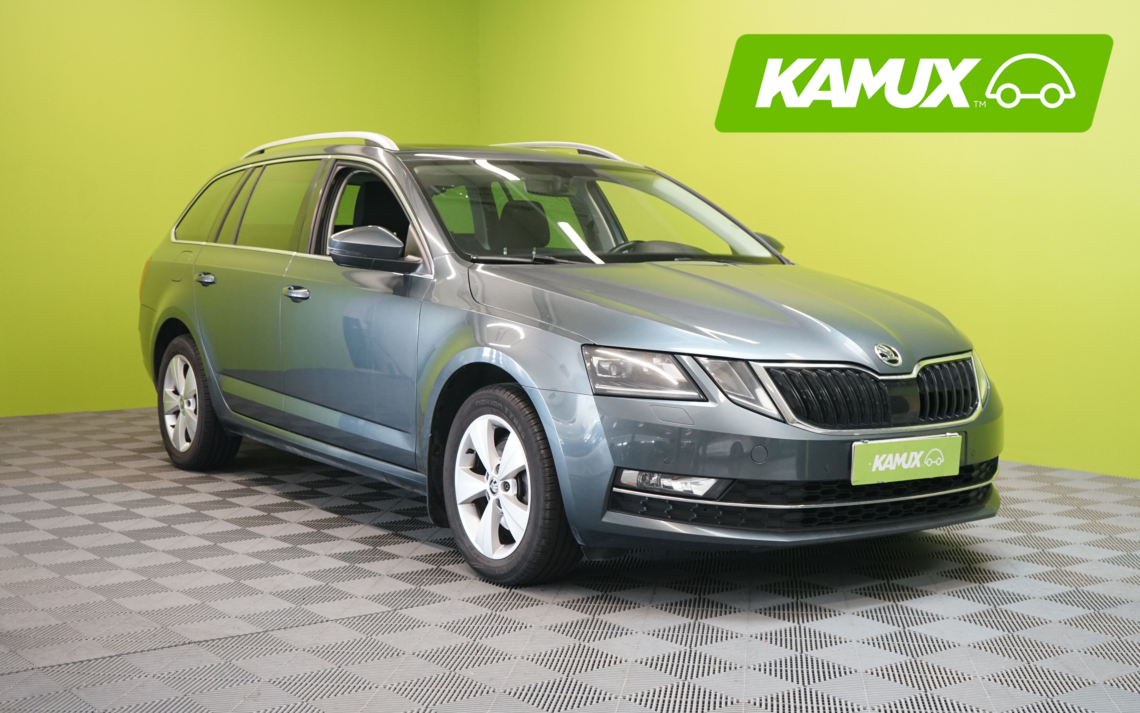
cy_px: 379
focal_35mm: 46
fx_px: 1429
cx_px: 571
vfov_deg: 28.0
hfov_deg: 43.5
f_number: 5.6
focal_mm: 45
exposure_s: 1/40
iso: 2000
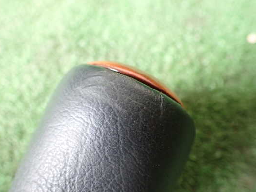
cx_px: 116
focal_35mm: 34
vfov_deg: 41.8
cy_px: 96
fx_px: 252
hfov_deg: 53.9
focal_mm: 5.4
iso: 800
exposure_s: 1/100
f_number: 2.3
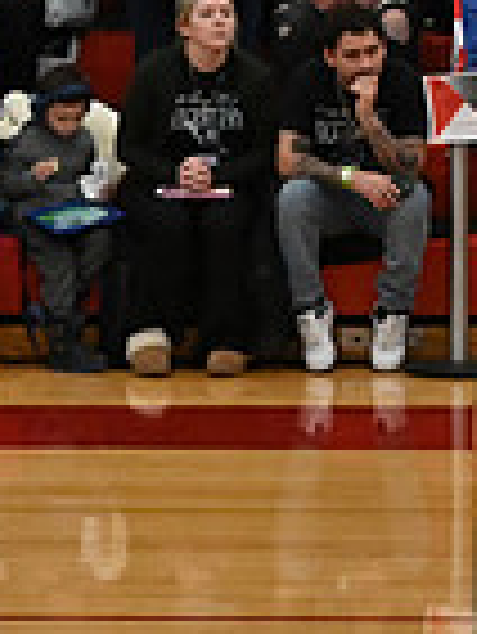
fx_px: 8109
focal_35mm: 442
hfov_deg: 3.3
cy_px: 380
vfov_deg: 4.5
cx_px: 1215
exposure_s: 1/400
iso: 5000
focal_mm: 75
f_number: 4
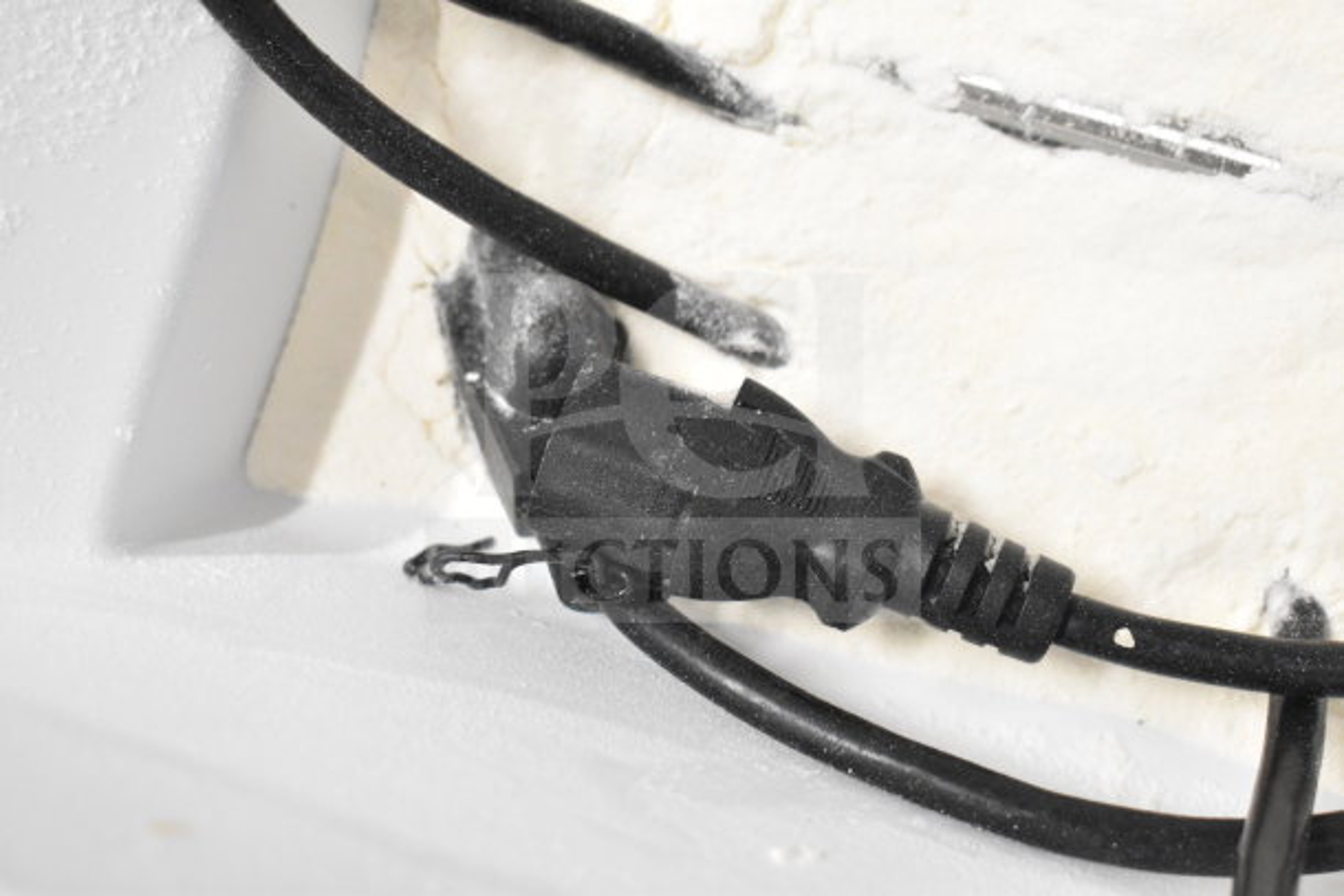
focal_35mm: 57
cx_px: 672
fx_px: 2128
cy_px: 448
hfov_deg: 35.0
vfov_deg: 23.8
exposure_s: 1/60
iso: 5000
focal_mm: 38
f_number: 4.8
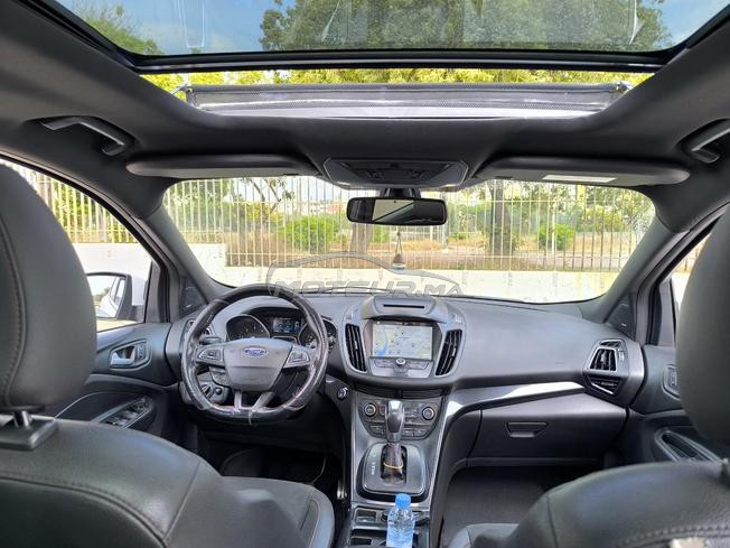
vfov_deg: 58.9
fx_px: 485
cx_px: 365
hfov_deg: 73.9
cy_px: 274
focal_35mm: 23
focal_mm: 6.14
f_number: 1.65
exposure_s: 1/120
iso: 50
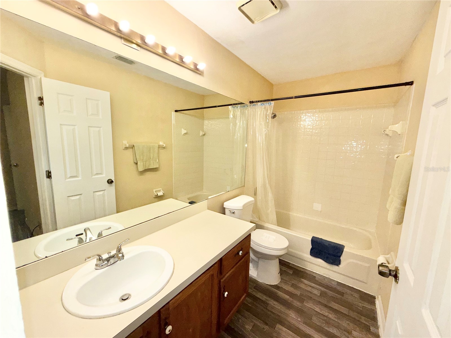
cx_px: 226
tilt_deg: -7.9
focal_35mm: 14
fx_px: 182
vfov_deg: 85.7
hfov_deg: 102.1
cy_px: 169
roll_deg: -0.8
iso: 64
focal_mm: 2.22
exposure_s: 1/120
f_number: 2.2
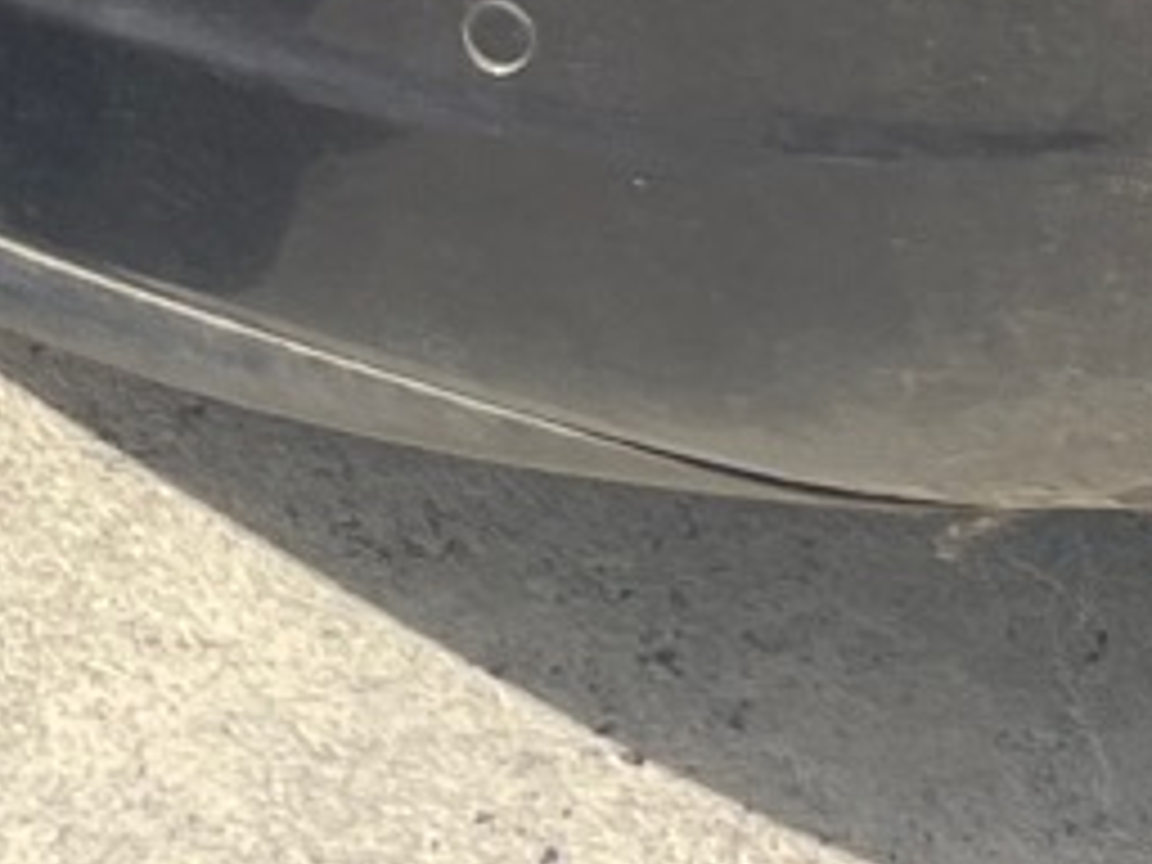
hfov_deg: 10.6
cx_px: 1377
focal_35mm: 183
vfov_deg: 7.0
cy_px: -1998
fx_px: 6090
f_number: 1.6
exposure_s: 1/2020
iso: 32
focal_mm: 4.2
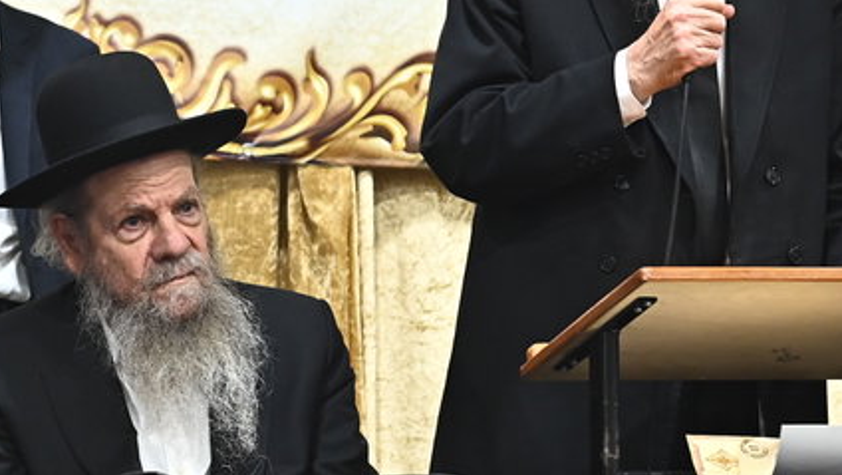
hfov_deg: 14.0
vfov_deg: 8.0
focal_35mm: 152
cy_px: 178
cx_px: 97
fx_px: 3395
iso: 1600
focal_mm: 44
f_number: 3.5
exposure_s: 1/200
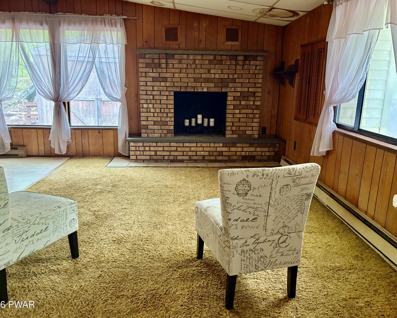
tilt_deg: -12.6
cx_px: 196
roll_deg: -0.1
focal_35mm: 28
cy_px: 155
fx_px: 329
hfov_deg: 62.2
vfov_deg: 51.5
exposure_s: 1/40
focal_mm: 5.96
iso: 400
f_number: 1.6
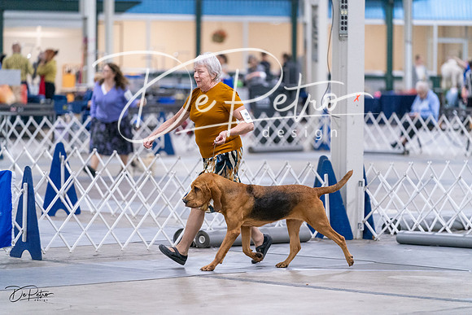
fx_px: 2452
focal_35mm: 187
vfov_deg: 7.3
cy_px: 158
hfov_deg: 11.0
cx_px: 236
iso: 6400
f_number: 2.8
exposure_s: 1/250
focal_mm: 187
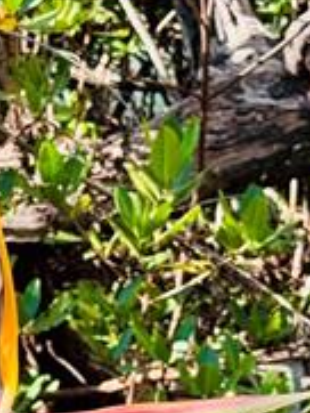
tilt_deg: -18.1
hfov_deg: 7.2
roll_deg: -0.6
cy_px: 481
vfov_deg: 9.6
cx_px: -91
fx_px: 2433
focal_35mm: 204
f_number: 1.78
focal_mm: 6.76
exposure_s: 1/606
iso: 64
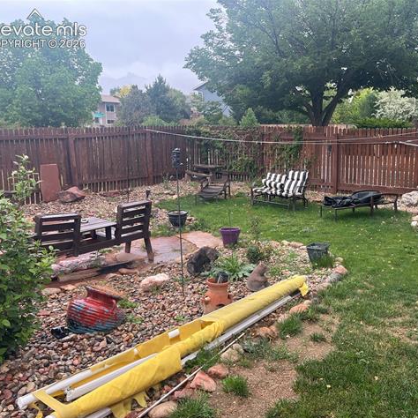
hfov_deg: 52.0
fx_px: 424
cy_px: 210
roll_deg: -0.1
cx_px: 261
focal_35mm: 31
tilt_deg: -11.0
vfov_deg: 52.5
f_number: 1.6
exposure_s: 1/816
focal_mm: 5.1
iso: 50
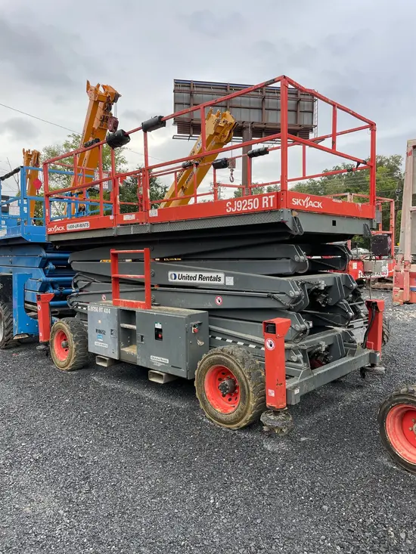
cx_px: 208
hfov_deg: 53.1
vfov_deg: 67.3
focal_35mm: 26
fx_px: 416
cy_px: 277
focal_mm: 4.2
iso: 32
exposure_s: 1/158
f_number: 1.6
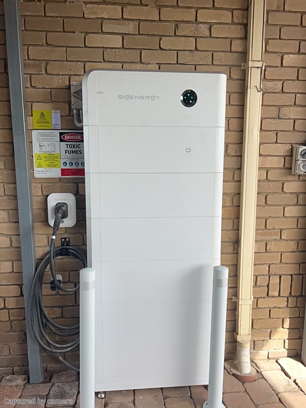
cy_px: 204
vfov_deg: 67.3
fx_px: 306
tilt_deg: -7.7
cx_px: 153
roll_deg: +0.8
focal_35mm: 26
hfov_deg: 53.1
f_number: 1.5
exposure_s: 1/1361
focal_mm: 5.7
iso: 32
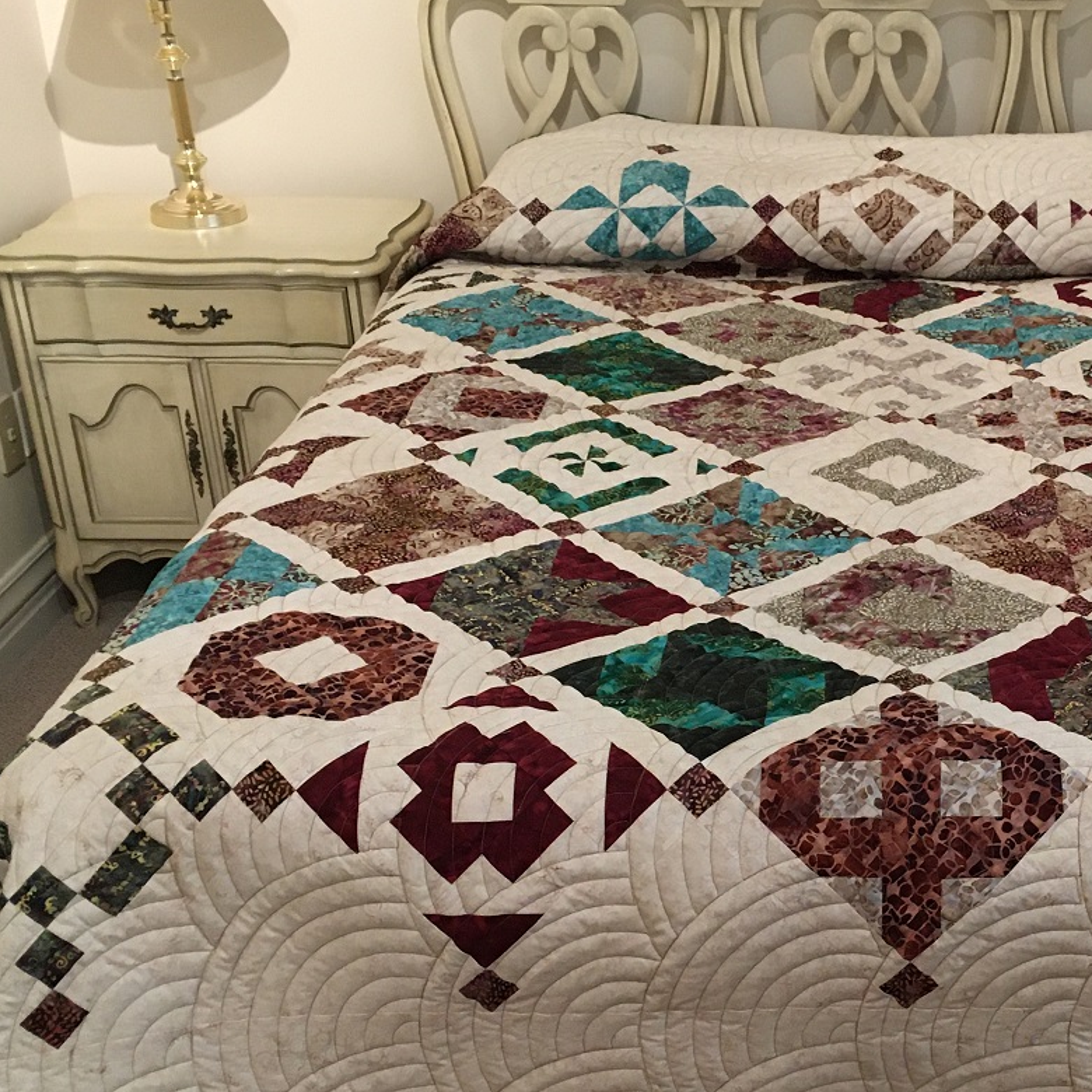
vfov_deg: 32.0
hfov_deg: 31.2
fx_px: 1892
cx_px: 916
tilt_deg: -27.6
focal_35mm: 53
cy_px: 710
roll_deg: -1.3
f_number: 2.2
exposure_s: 1/30
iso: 125
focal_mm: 4.15
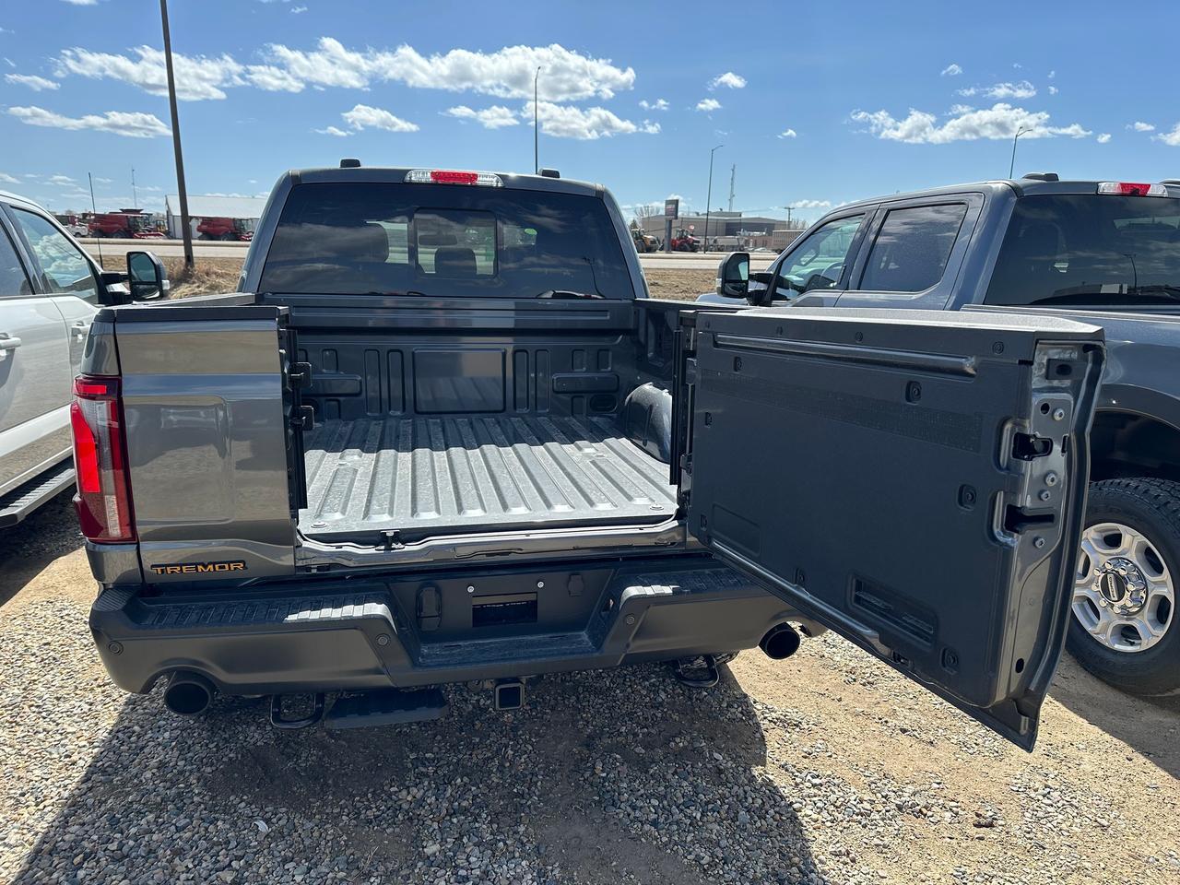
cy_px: 442
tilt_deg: -13.0
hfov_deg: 71.6
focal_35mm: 24
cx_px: 590
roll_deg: -0.9
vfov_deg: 56.8
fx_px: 818
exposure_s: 1/3058
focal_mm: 6.86
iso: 80
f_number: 1.78
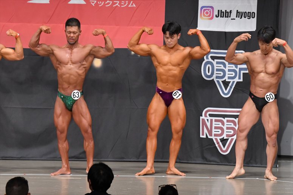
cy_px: 98
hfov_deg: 10.2
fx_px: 1643
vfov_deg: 6.8
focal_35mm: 202
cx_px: 146
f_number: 5.6
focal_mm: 135
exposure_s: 1/400
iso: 6400
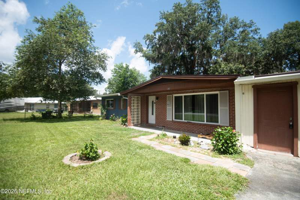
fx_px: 133
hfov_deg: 96.7
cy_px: 100
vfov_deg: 73.7
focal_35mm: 16
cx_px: 150
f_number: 4.5
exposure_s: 1/1600
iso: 250
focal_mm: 16
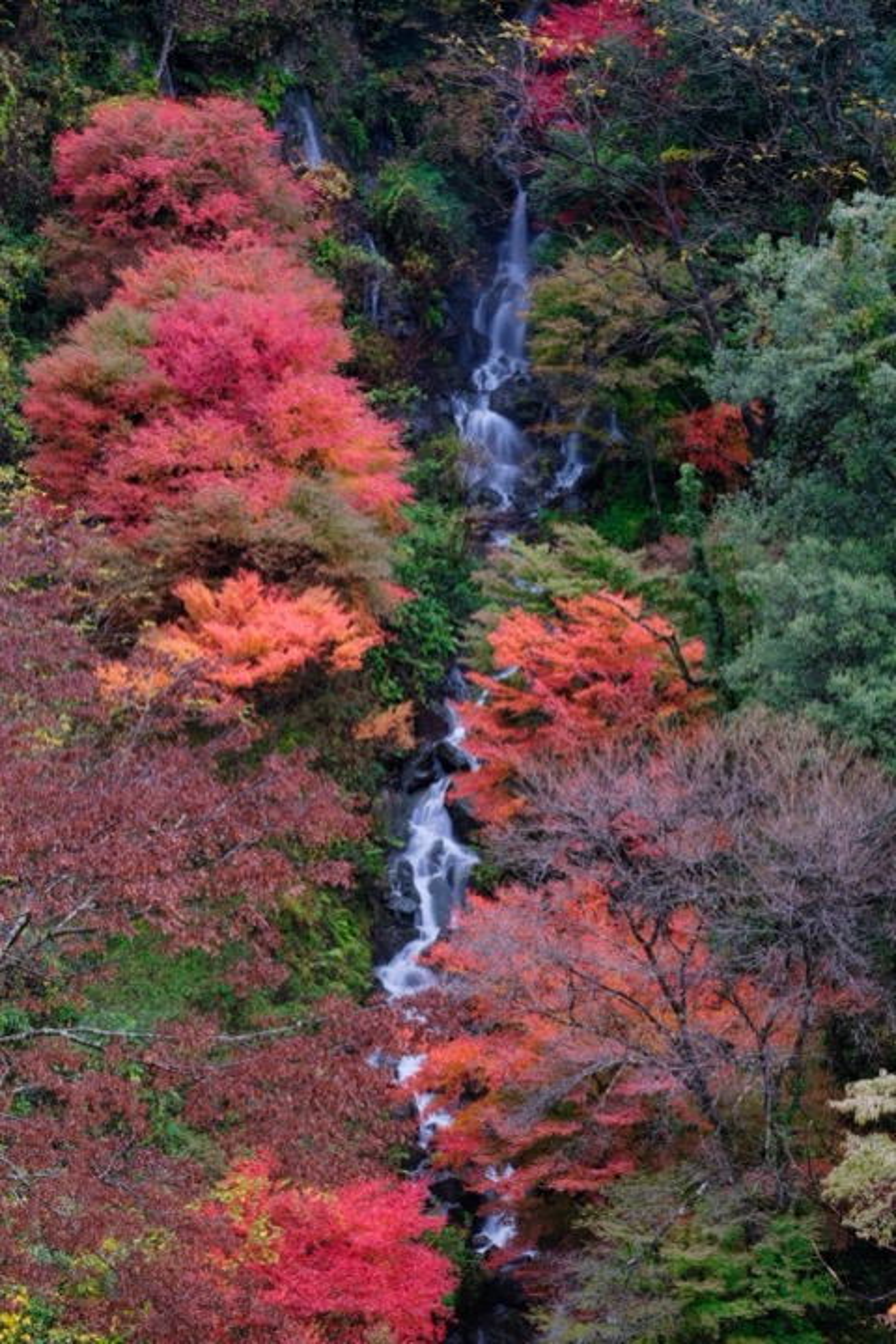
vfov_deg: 24.5
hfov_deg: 16.5
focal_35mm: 83
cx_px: 448
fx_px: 3098
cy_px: 672
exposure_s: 1/4
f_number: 16
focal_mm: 55
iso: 200
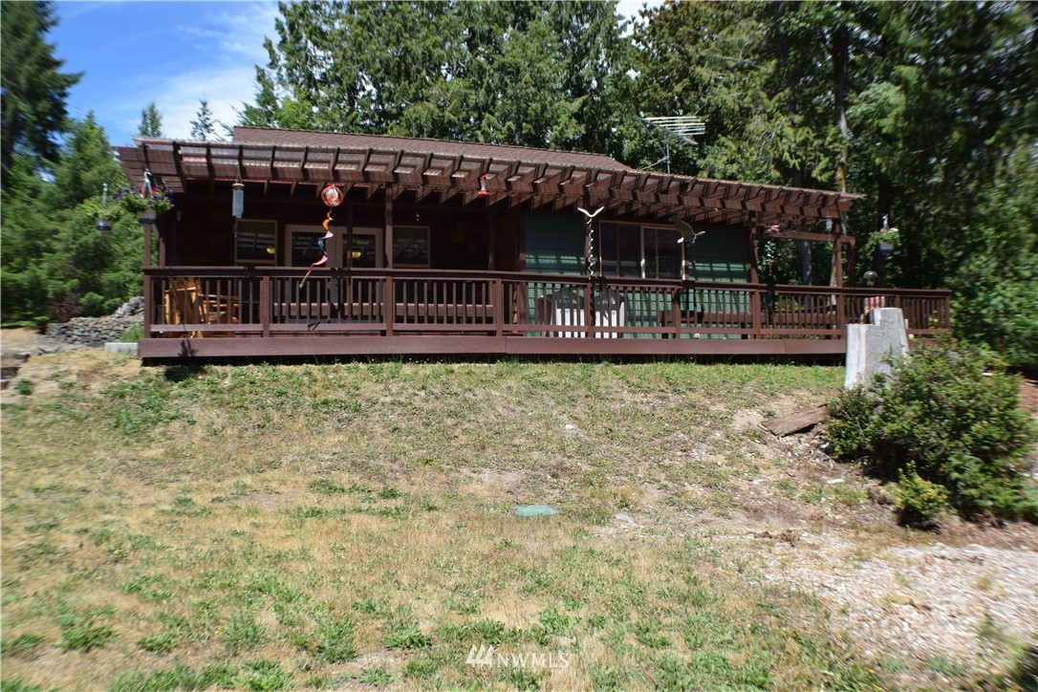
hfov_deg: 53.1
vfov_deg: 36.9
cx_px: 519
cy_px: 346
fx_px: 1038
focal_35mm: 36
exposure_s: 1/400
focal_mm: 24
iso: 200
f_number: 9
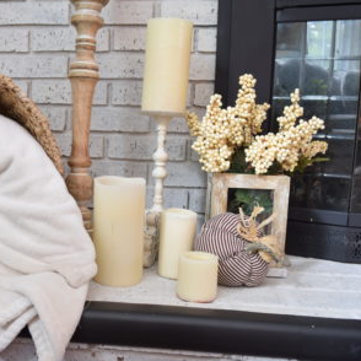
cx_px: 103
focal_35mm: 39
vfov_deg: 42.8
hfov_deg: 41.9
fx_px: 460
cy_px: 193
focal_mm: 18
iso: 100
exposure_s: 5
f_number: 4.5
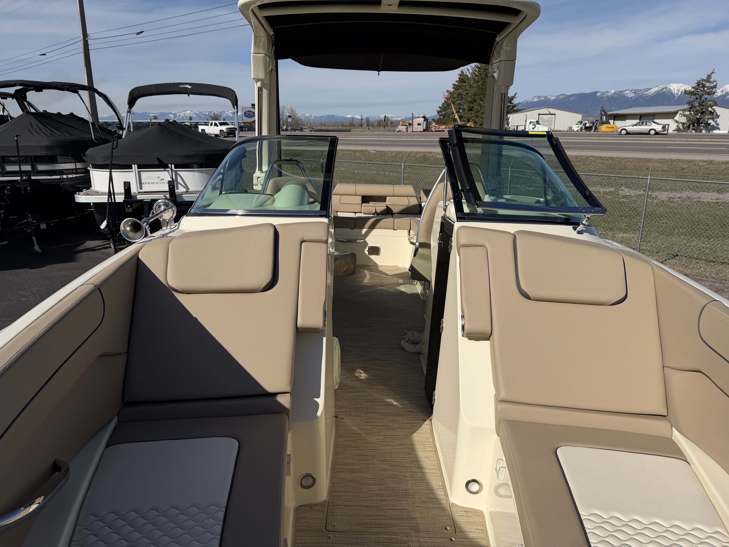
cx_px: 364
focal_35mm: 24
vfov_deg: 56.8
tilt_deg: -15.6
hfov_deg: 71.6
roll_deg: +0.9
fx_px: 505
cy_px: 274
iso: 80
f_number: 1.78
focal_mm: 6.76
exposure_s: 1/9091
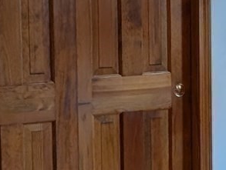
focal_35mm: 167
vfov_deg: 8.9
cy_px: 72
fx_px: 1093
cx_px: 267
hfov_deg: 11.6
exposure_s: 1/113
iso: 36
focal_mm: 6.9
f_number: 1.68
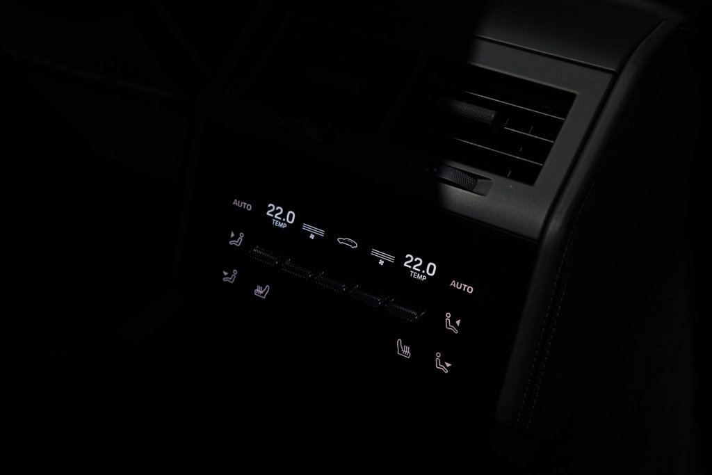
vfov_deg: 27.0
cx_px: 356
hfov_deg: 39.6
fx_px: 989
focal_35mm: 50
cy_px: 238
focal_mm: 50
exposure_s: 1/125
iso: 100
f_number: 4.5
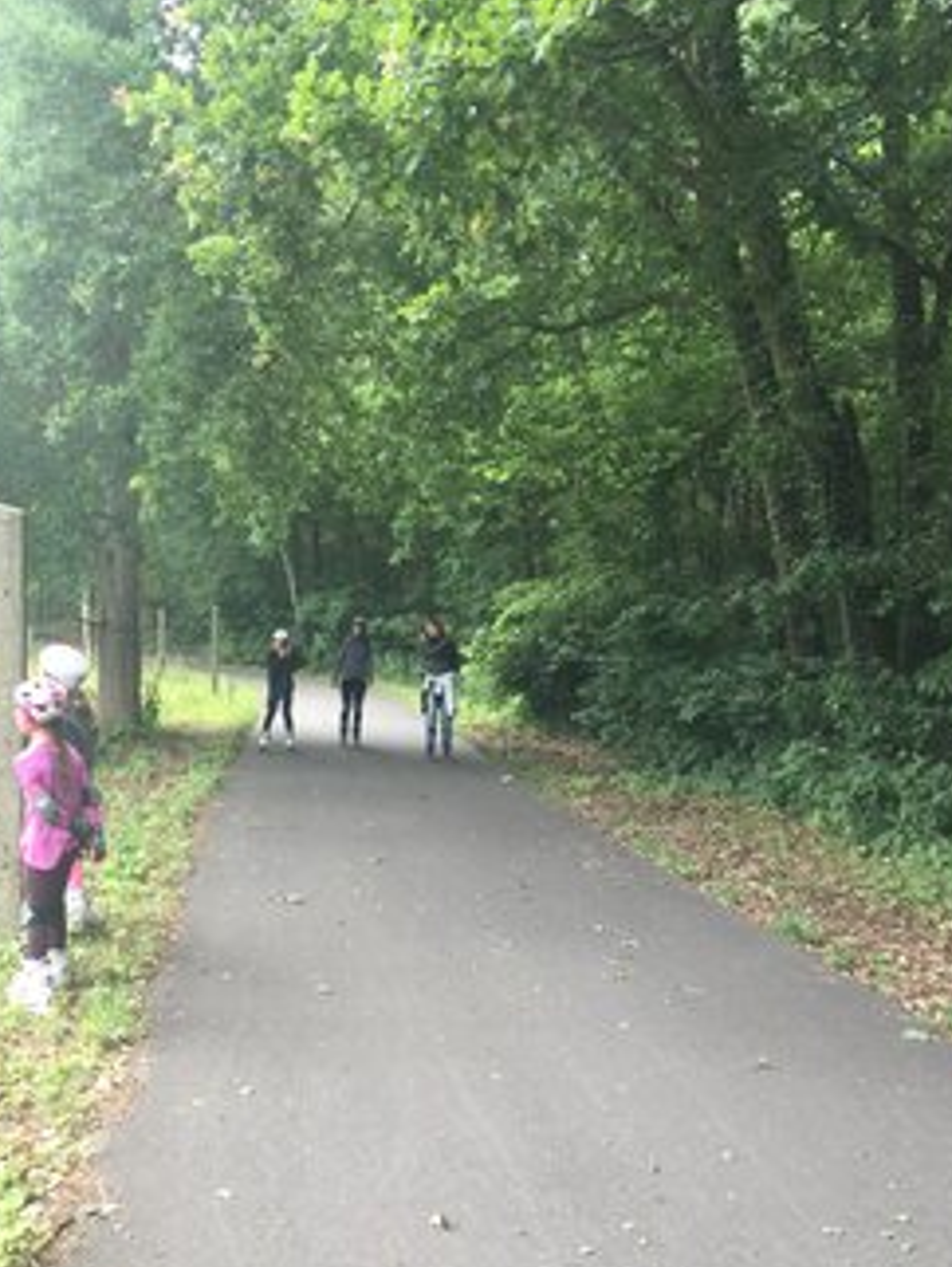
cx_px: 405
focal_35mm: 36
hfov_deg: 39.6
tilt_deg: -5.7
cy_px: 732
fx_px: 1318
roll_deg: -3.2
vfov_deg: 51.1
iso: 40
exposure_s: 1/100
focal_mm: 4.15
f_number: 2.2
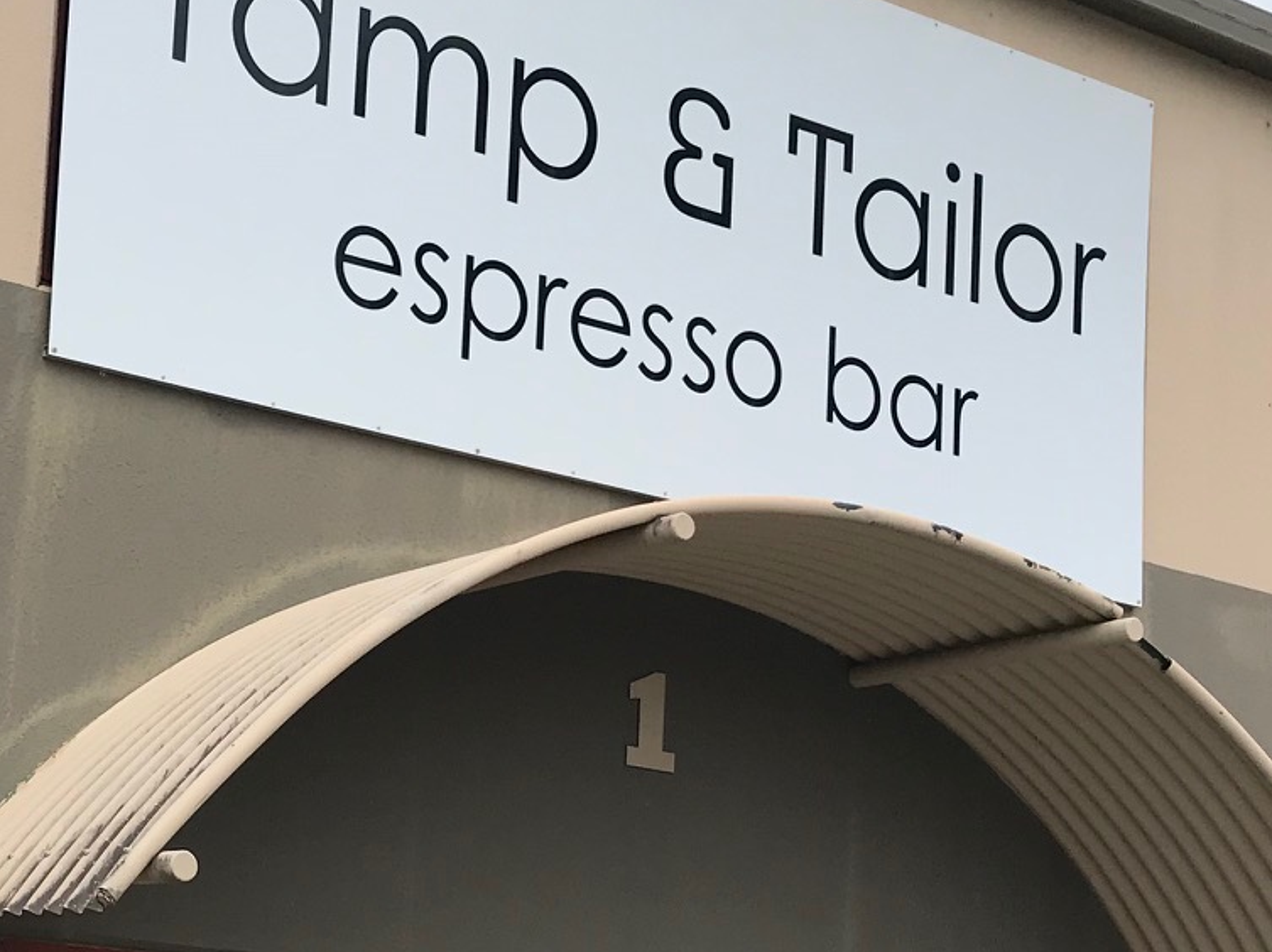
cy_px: 878
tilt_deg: +5.6
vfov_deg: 19.2
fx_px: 2755
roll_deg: -2.7
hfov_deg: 25.4
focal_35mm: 75
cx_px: 176
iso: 20
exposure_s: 1/948
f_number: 1.8
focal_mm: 3.99
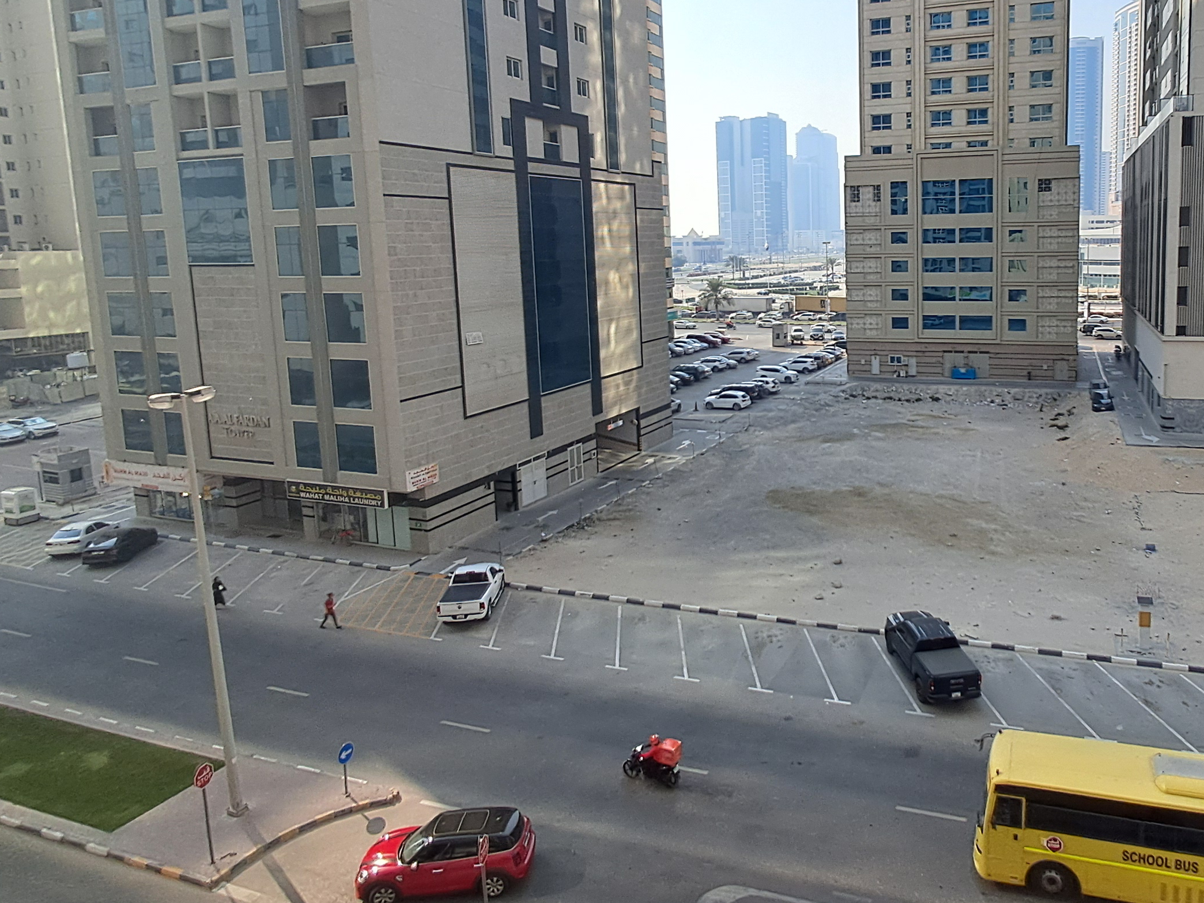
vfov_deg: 54.3
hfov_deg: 67.1
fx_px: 870
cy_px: 339
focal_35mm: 25
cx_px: 823
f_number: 2.2
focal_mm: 1.64
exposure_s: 1/1435
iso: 40
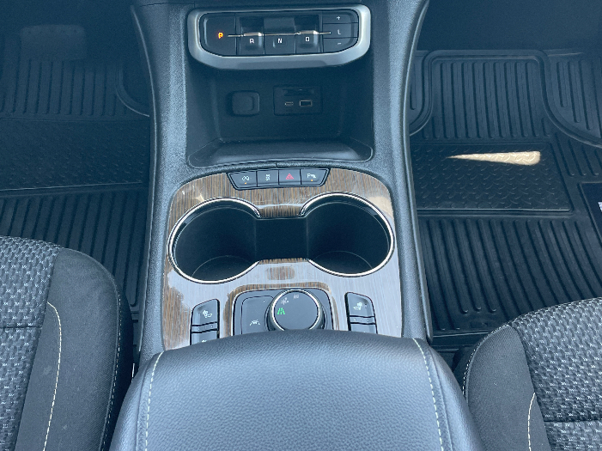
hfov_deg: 49.0
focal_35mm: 38
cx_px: 282
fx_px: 661
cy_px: 134
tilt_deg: -47.2
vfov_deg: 37.1
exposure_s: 1/120
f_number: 1.6
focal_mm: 4.2
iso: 125
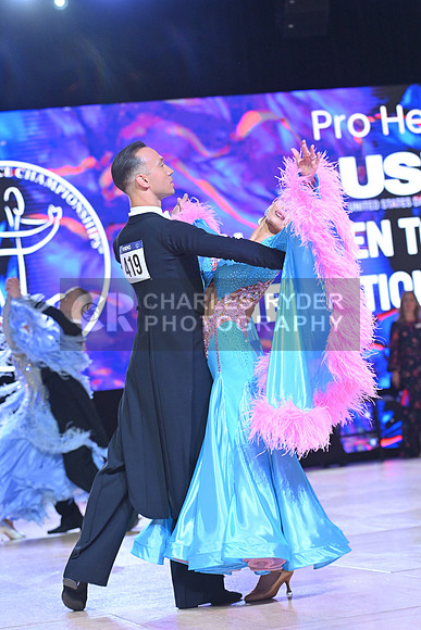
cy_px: 315
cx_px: 210
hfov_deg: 12.5
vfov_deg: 18.6
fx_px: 1928
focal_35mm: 110
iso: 4000
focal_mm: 110
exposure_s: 1/400
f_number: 5
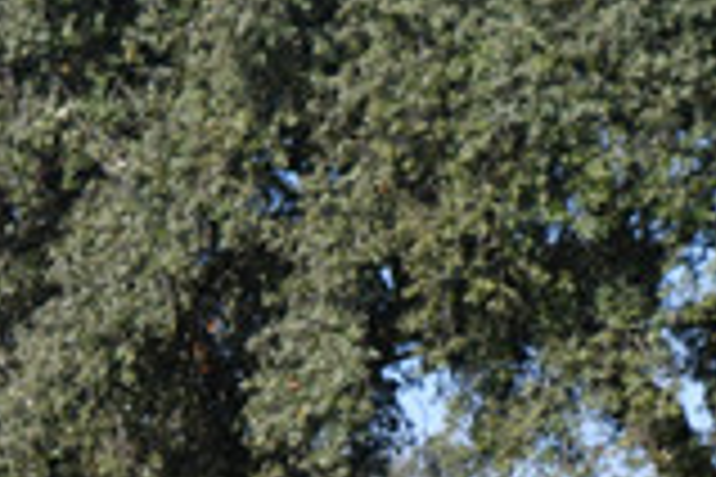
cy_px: 727
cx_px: -252
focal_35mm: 283
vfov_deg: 4.8
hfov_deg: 7.2
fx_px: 5628
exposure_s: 1/1600
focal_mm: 60
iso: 400
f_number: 5.6
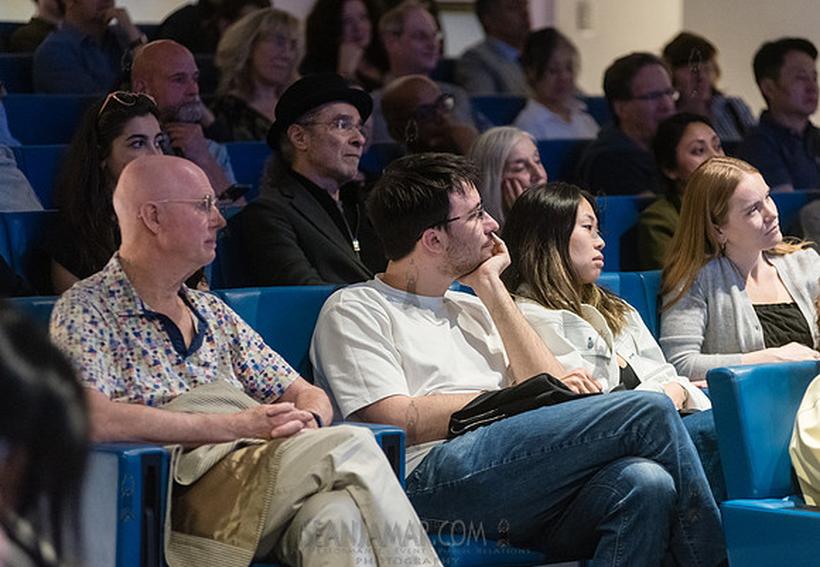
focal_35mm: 185
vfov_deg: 7.6
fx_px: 4251
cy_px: 282
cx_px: 442
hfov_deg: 11.0
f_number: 3.5
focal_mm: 170
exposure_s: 1/125
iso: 6400
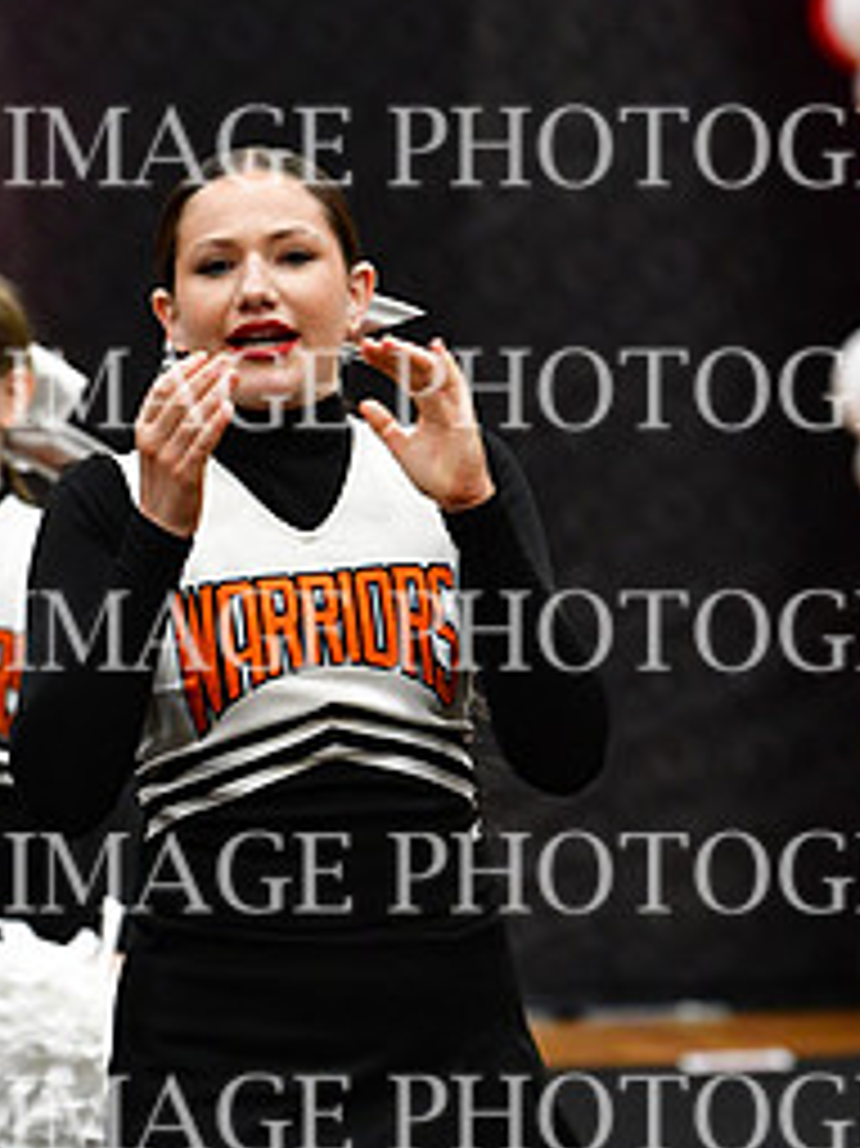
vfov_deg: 3.7
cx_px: 358
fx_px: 17903
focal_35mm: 540
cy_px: 752
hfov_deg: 2.8
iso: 4000
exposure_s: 1/500
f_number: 3.5
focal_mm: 165
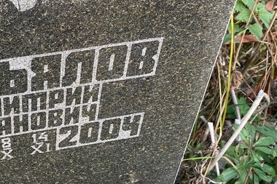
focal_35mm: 57
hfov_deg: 33.2
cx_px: 26
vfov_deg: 23.7
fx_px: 438
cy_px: 114
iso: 50
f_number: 1.8
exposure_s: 1/122
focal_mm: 4.25
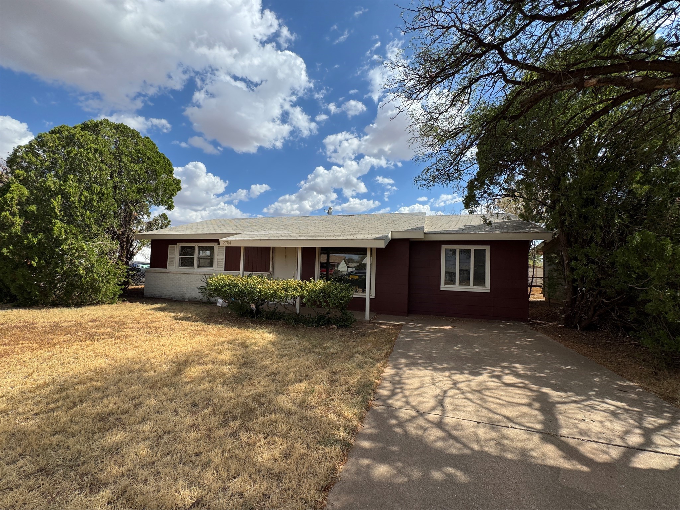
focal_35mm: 14
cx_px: 340
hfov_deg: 102.1
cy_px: 255
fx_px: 275
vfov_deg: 85.7
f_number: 2.2
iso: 40
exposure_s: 1/2273
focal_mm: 2.22
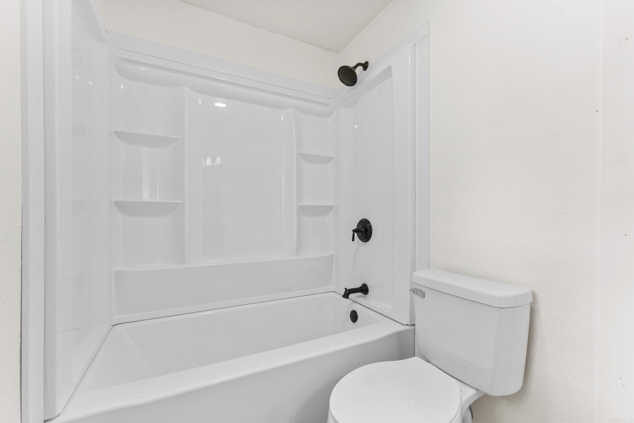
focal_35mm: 15
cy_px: 212
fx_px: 264
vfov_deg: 77.3
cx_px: 317
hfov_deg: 100.4
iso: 200
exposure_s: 1/3
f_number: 9
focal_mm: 10
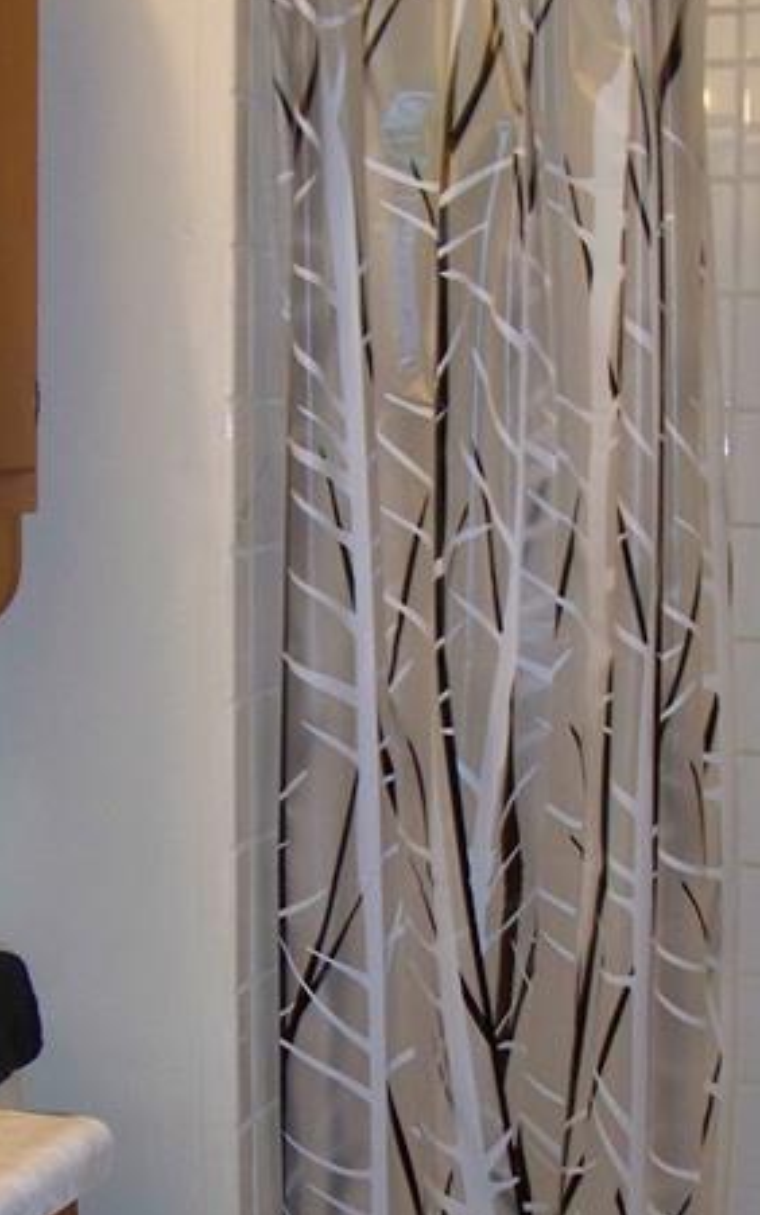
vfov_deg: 31.4
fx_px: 2153
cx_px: 380
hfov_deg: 20.0
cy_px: 757
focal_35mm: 65
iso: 200
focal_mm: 5.85
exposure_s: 1/30
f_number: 2.8
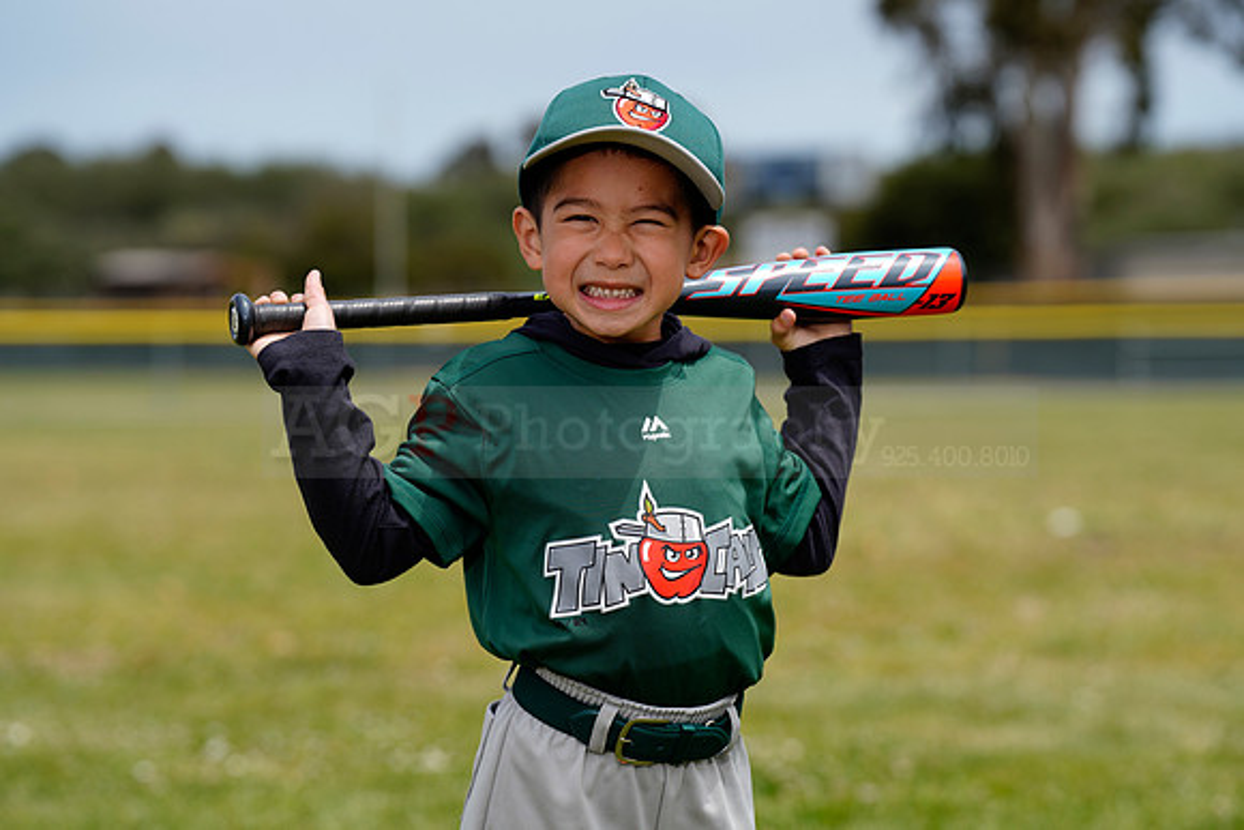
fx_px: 4528
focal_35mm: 131
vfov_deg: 10.5
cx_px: 622
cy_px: 415
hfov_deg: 15.6
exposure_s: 1/320
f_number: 4.5
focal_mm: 131
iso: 50
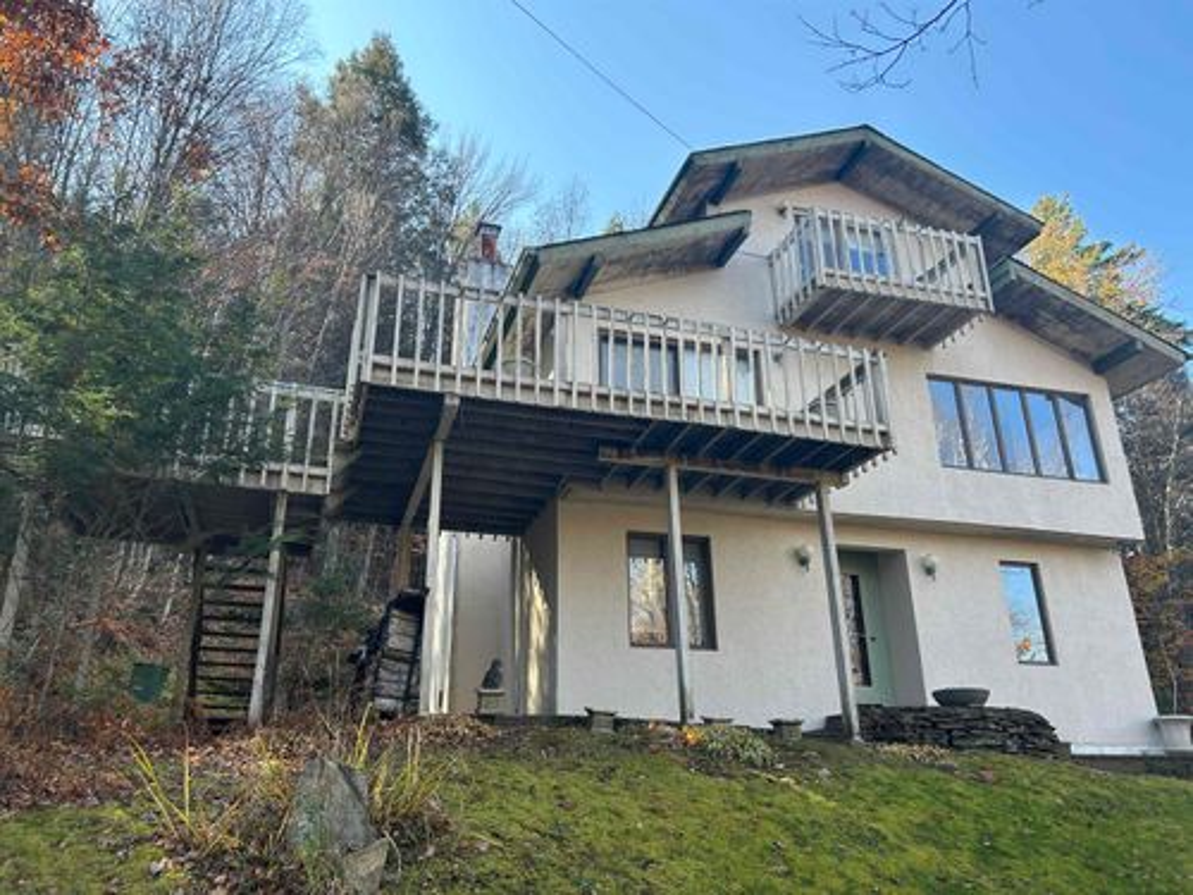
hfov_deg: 67.3
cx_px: 596
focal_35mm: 26
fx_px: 896
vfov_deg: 53.1
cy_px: 448
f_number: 1.5
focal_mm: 5.7
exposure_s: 1/509
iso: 50
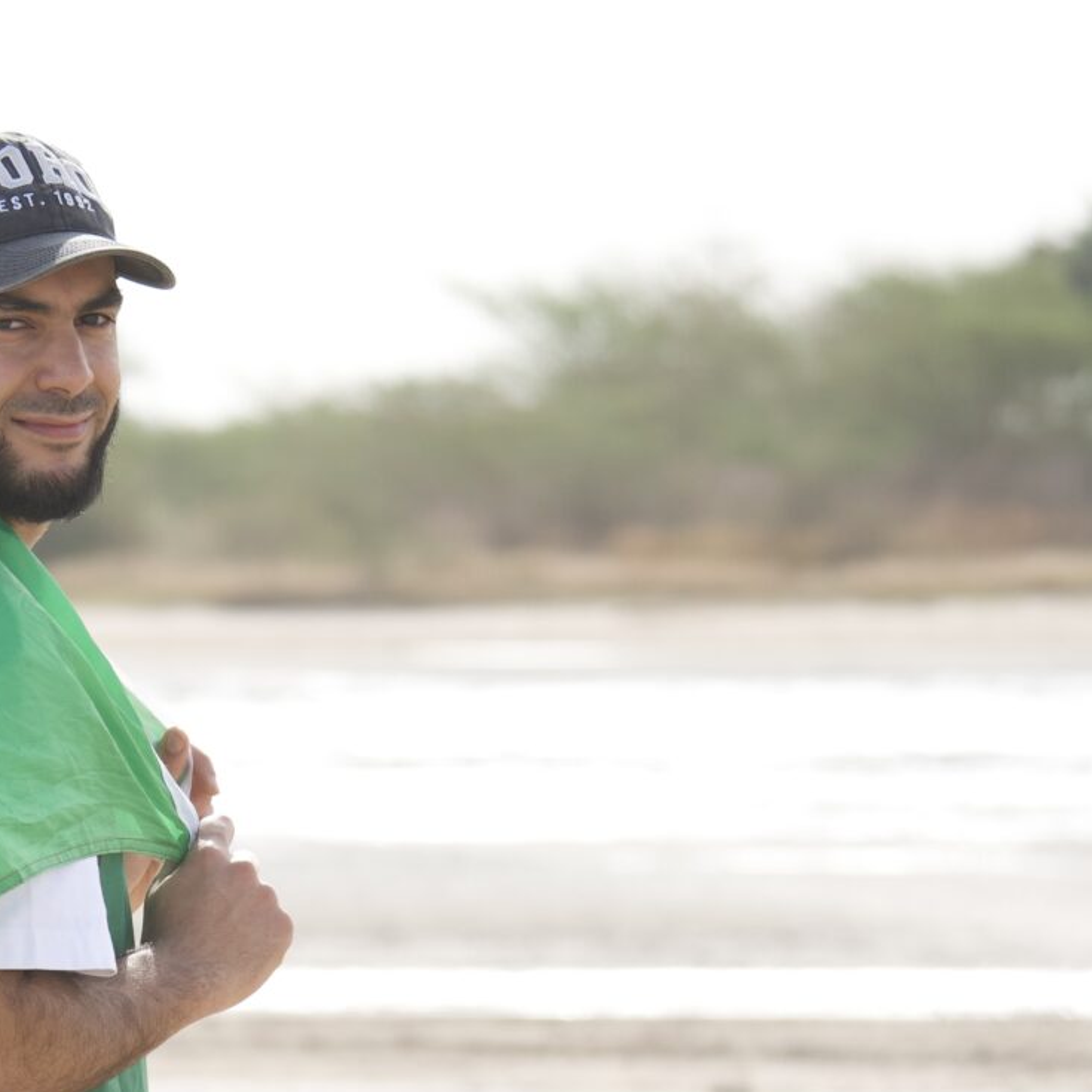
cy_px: 1160
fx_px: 12884
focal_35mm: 361
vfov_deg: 4.8
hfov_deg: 4.8
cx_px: 93
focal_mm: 122
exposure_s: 1/640
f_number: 5.6
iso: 250
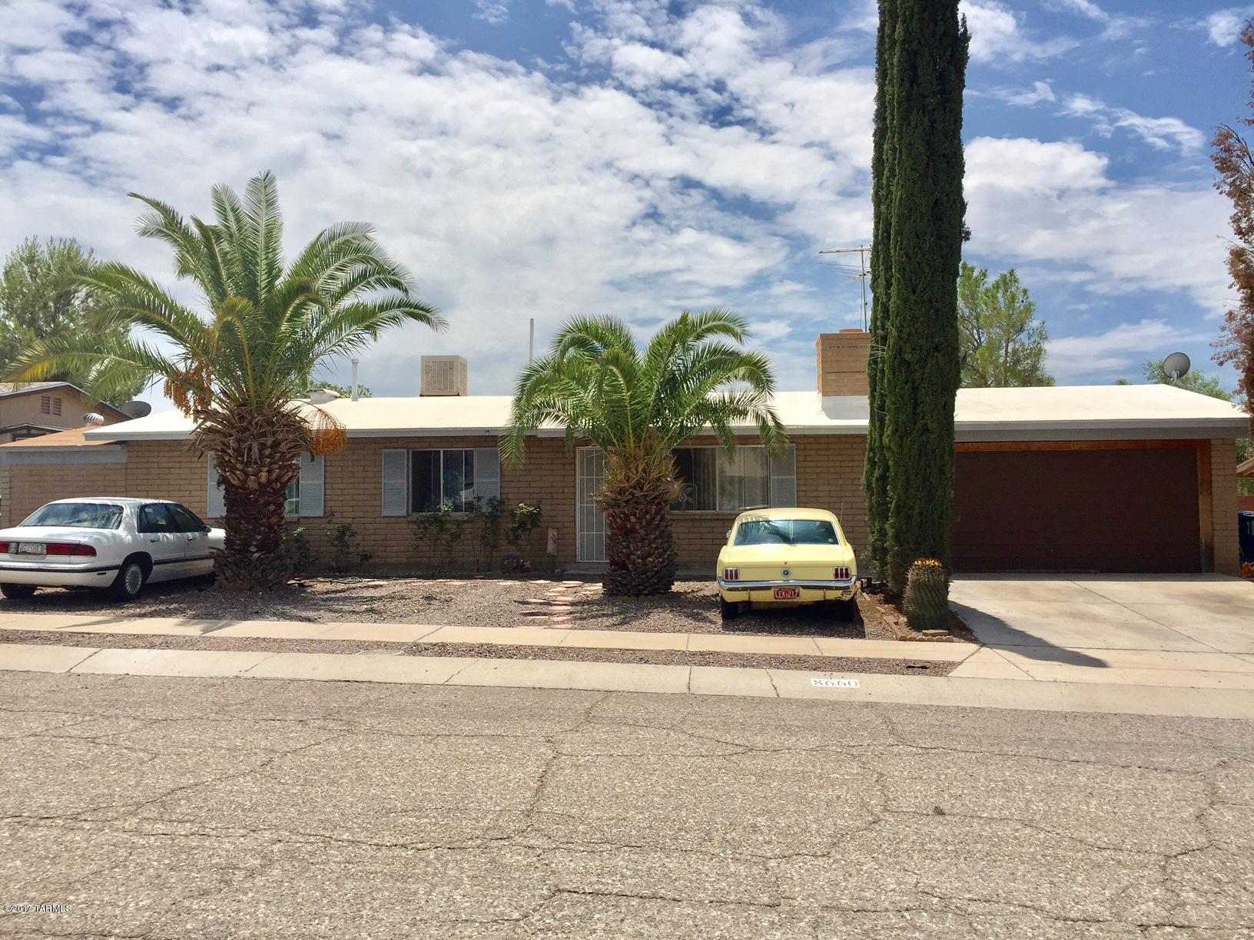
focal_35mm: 29
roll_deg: -0.6
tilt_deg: +3.9
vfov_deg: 48.2
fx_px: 1051
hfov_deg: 61.7
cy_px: 470
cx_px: 627
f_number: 2.2
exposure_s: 1/4950
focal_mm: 4.15
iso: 32
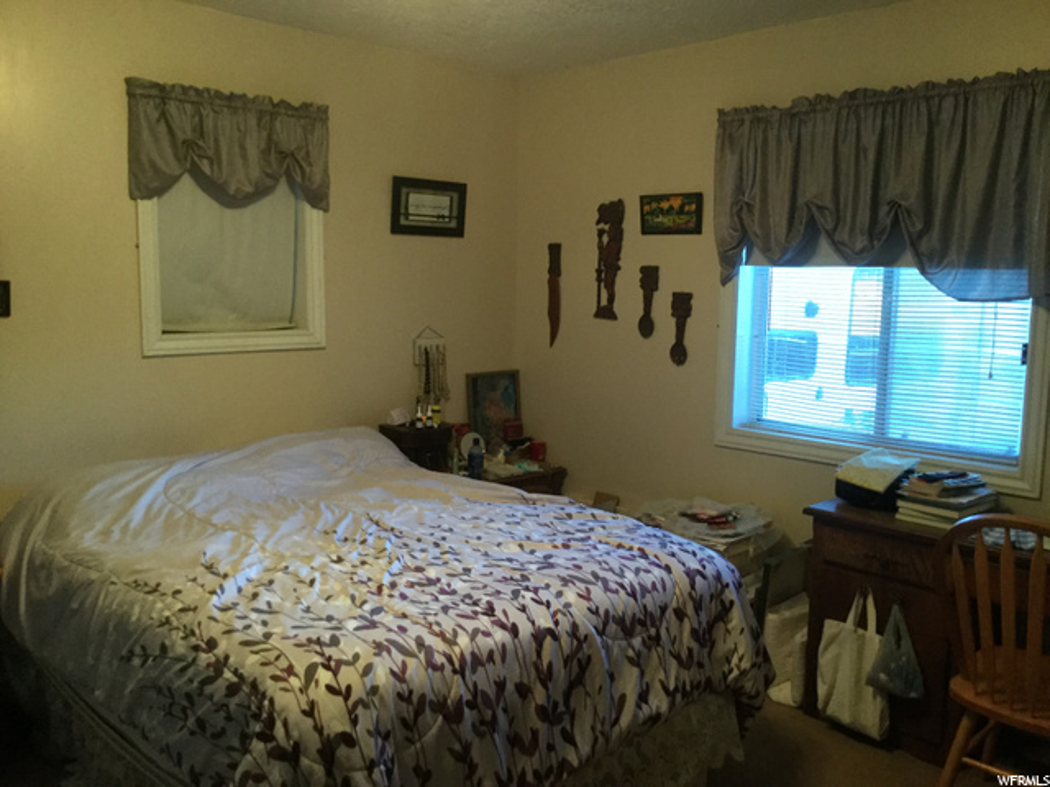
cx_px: 525
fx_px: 940
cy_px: 394
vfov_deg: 45.4
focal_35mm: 31
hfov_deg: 58.4
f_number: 2.4
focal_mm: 3.3
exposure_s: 1/30
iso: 125
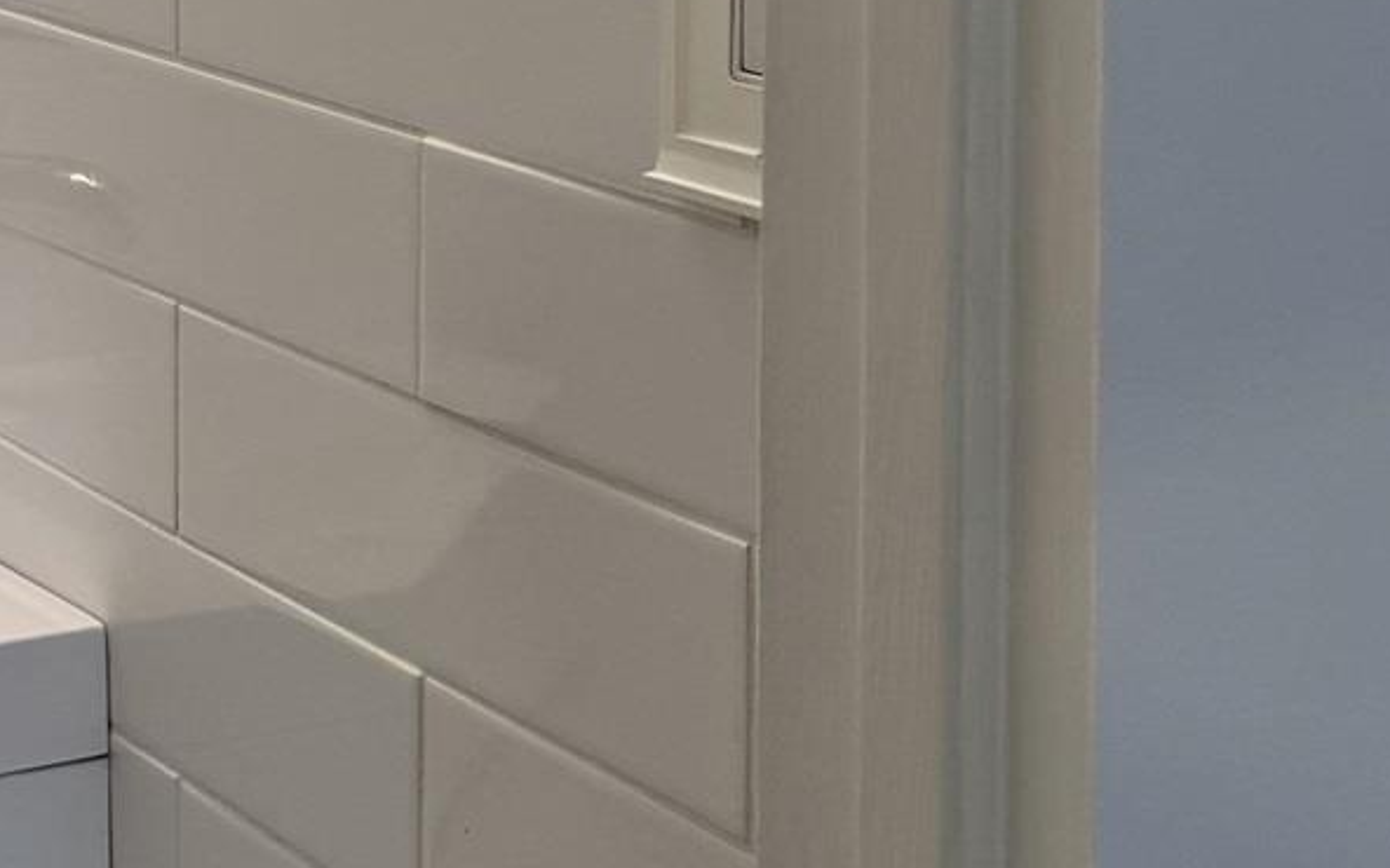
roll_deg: +0.1
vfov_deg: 12.9
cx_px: -5
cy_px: -145
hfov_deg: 20.3
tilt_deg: -5.3
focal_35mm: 99
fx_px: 3750
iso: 100
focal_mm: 6.76
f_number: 1.78
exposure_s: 1/120
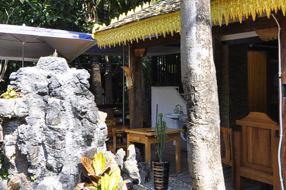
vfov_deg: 29.8
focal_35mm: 45
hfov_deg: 42.7
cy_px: 83
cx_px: 204
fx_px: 357
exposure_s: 1/160
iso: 400
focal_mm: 12
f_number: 8
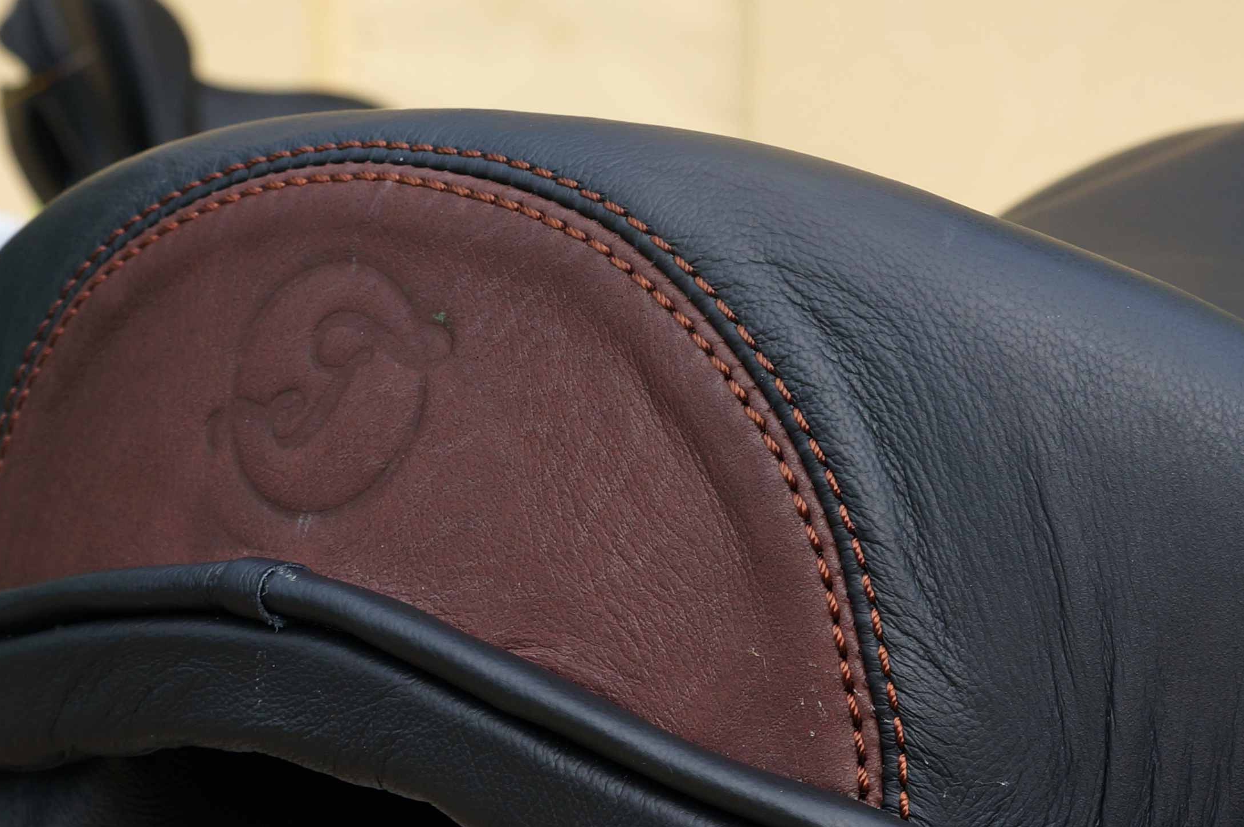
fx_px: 2796
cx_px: 497
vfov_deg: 16.7
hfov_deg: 25.0
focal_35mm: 81
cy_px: 601
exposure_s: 1/100
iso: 100
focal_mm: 24
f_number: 7.1
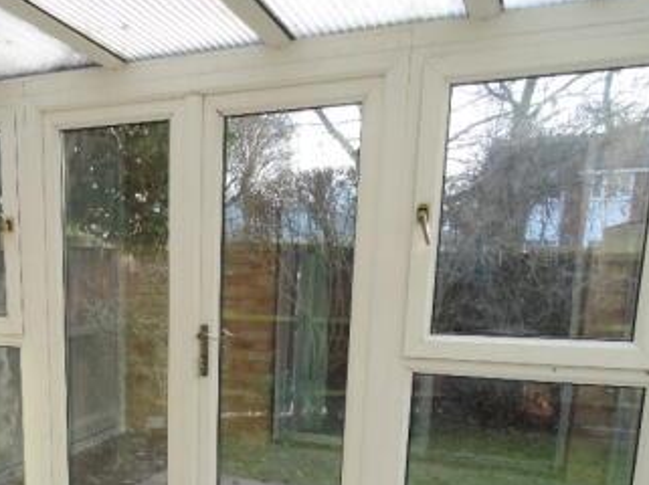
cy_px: 417
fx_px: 749
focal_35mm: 40
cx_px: 126
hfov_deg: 44.5
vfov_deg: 34.3
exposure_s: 1/160
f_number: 3
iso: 100
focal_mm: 4
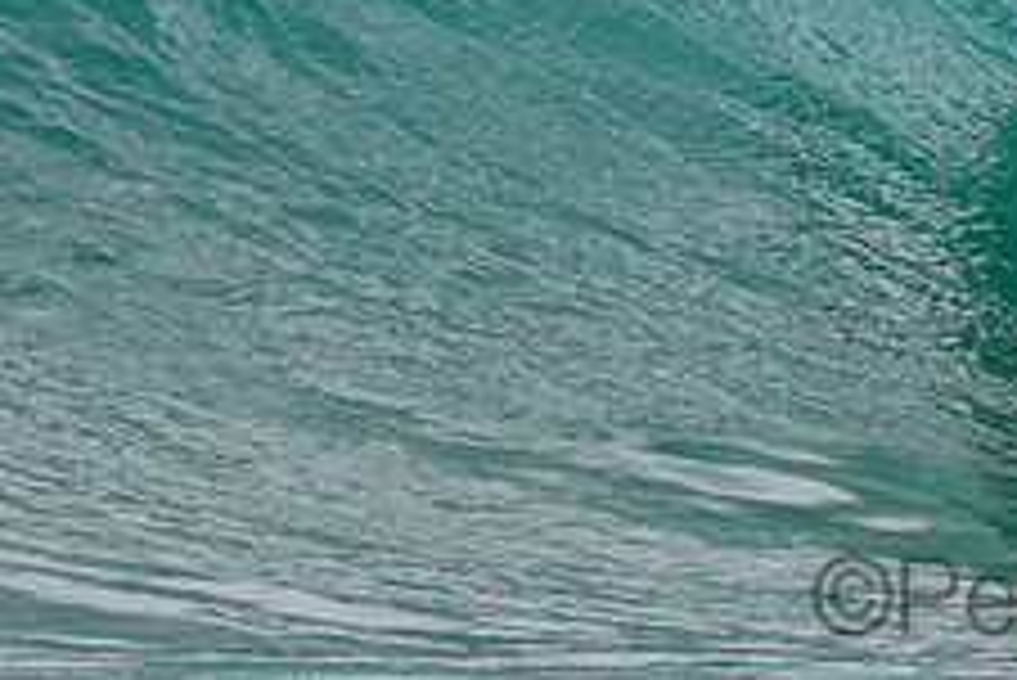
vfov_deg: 0.7
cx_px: 1161
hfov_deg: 1.0
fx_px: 57919
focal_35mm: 2049
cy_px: -151
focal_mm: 800
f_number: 11
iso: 2500
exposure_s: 1/2000
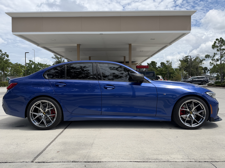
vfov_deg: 56.8
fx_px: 156
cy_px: 84
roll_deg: +1.7
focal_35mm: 24
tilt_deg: -1.6
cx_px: 112
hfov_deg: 71.6
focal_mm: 6.76
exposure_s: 1/4975
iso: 80
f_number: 1.78
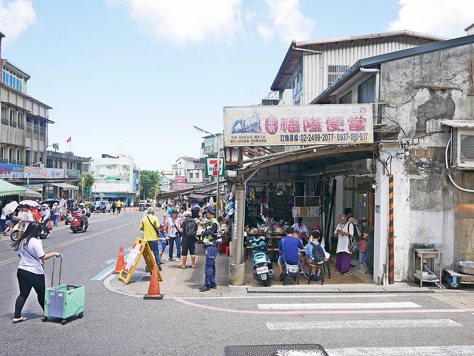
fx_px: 384
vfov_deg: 49.8
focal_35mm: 28
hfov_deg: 63.4
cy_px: 178
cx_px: 237
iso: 200
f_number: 3.5
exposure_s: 1/800
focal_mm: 14
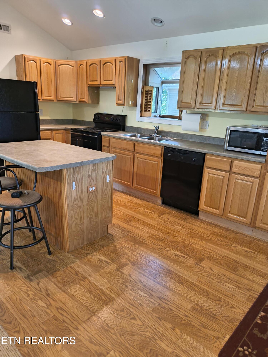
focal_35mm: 25
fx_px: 258
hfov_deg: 54.9
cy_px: 178
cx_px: 134
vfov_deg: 69.4
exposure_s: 1/60
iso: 1017
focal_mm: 4.68
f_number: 1.7
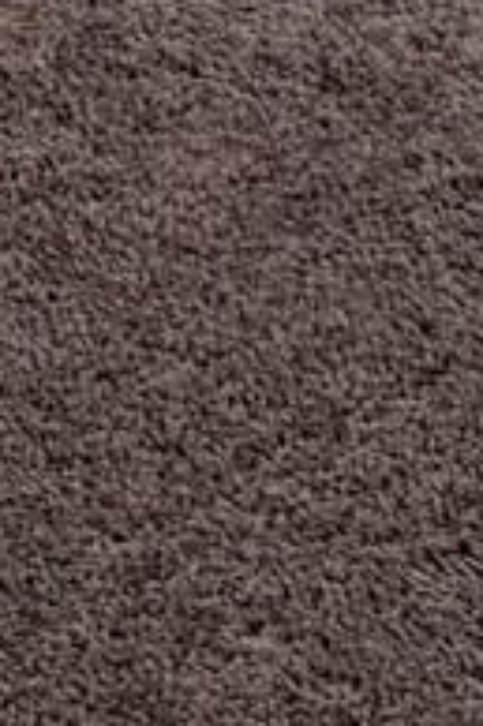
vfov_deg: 6.2
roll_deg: -0.8
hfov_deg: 4.8
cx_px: -139
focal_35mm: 286
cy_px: -1965
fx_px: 5766
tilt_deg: -7.2
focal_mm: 5.96
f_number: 1.6
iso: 125
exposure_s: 1/215
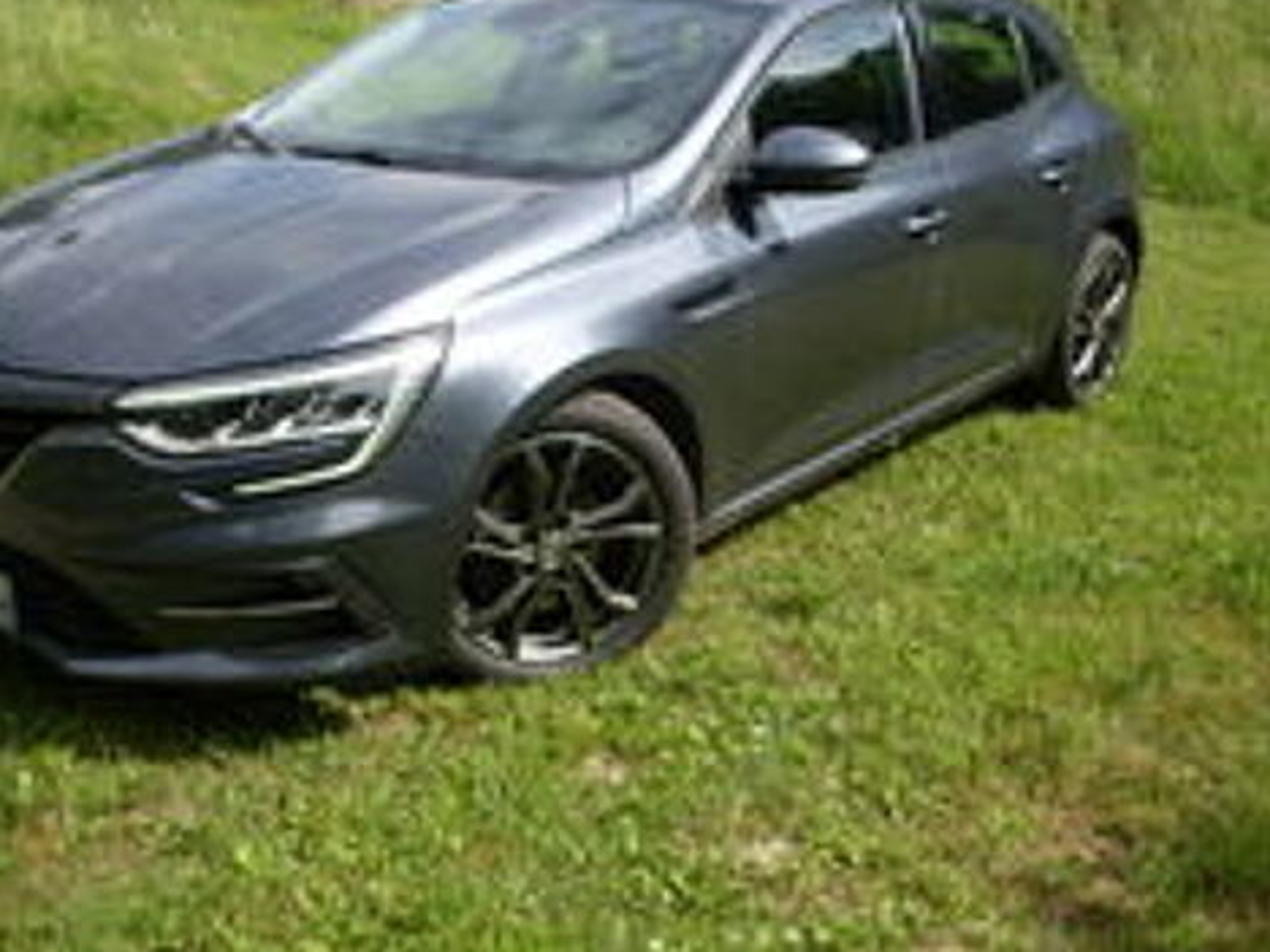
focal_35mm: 39
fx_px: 1431
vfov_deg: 36.8
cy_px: 472
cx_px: 624
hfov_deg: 47.9
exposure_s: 1/125
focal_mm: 6.3
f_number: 8.4
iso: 80
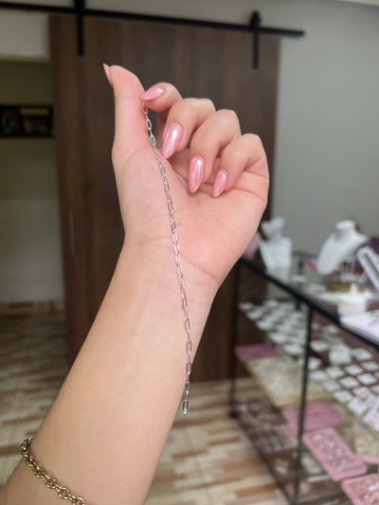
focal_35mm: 26
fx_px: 379
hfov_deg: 53.1
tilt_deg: -12.2
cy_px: 252
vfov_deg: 67.3
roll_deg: -0.2
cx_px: 190
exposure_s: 1/121
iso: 64
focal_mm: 5.7
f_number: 1.5
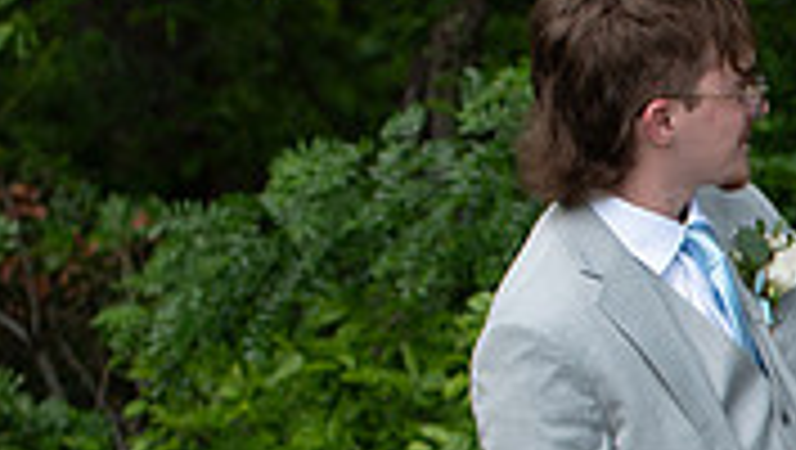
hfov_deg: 6.2
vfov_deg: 3.6
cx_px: 1503
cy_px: 468
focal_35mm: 340
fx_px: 7184
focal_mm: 70
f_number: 2.8
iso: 100
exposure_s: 1/640
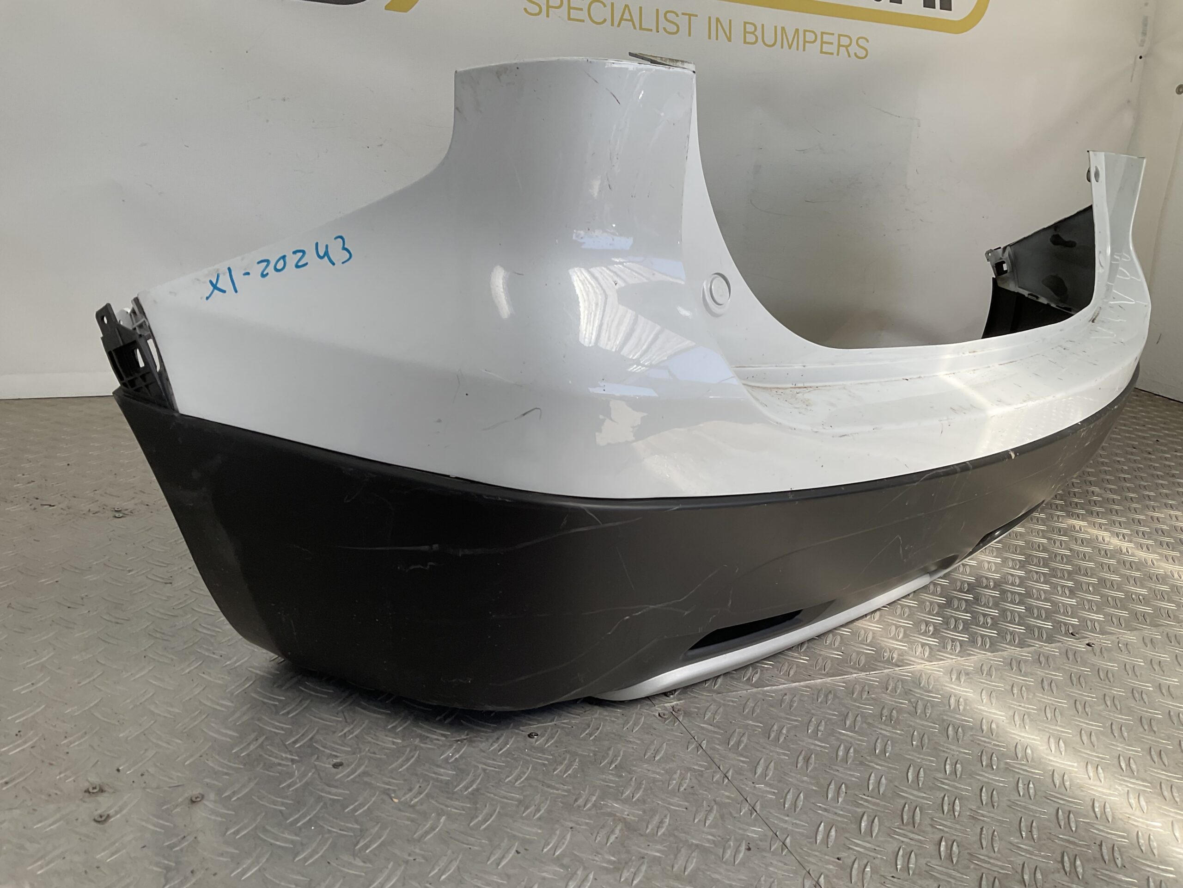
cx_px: 592
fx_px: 991
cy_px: 444
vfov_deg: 48.2
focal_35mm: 29
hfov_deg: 61.7
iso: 16
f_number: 1.8
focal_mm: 3
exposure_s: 1/375
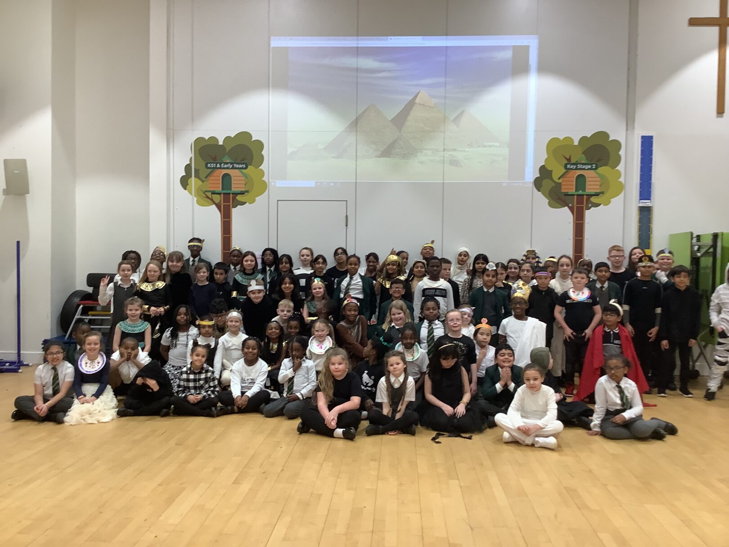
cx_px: 364
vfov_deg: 45.4
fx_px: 653
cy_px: 274
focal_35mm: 31
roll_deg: +2.0
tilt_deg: -2.3
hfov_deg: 58.4
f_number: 2.4
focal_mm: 3.3
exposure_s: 1/50
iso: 80
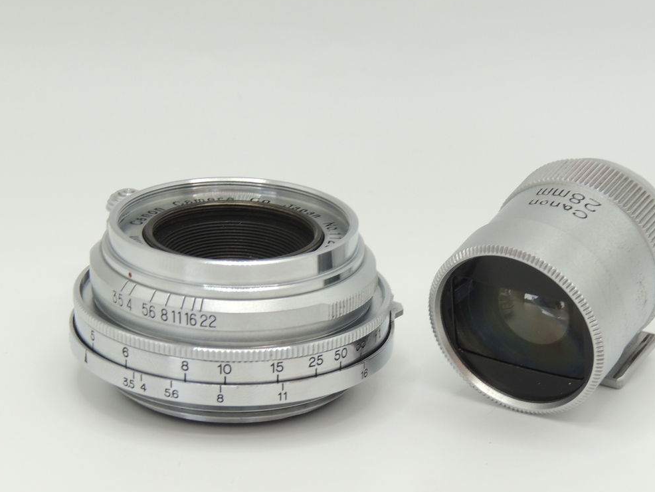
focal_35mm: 146
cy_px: 290
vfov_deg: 10.2
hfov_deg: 13.5
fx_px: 2763
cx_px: 381
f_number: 5.3
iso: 100
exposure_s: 1/20
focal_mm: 21.4
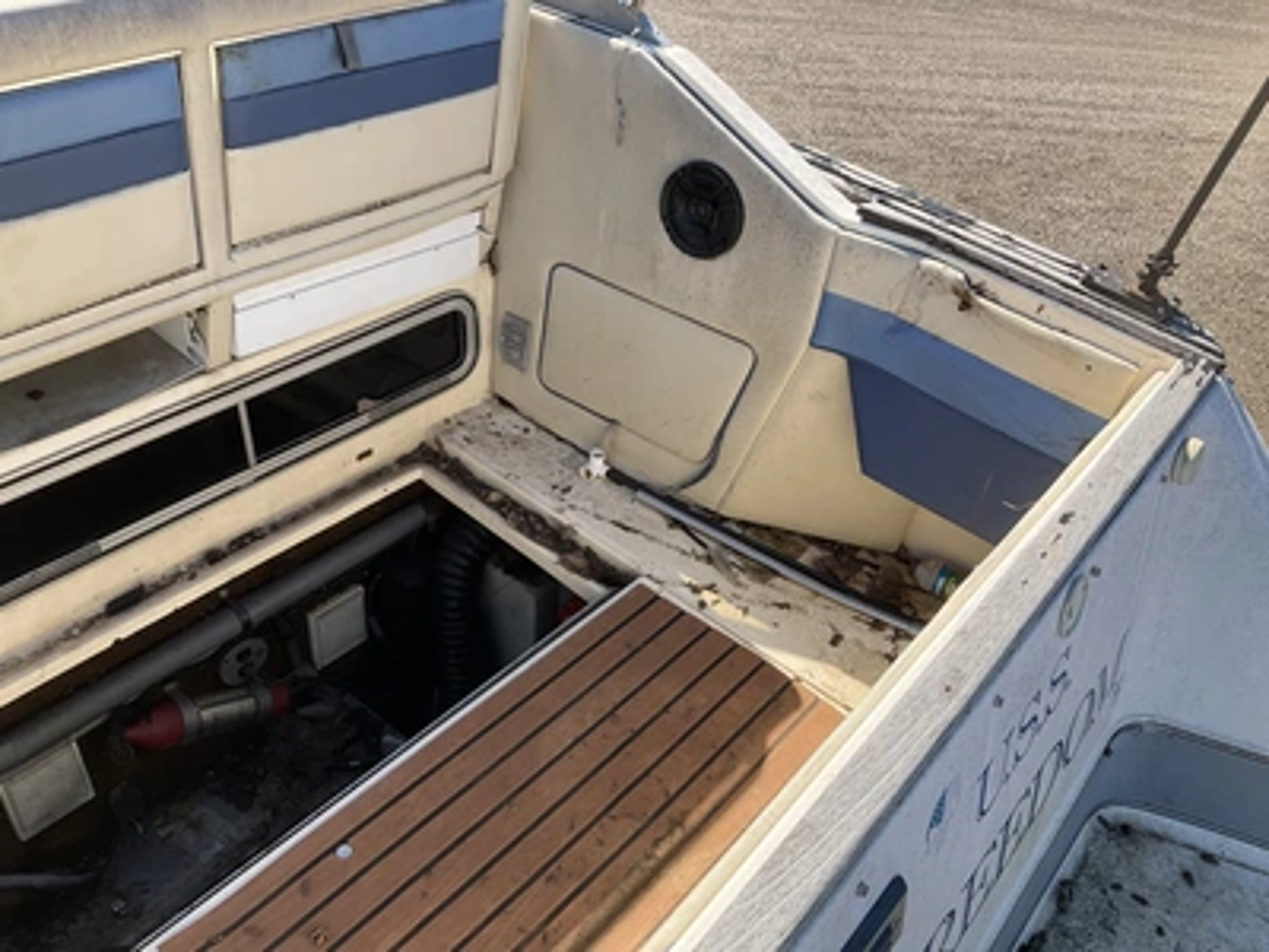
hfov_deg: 61.7
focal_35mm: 29
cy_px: 476
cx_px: 634
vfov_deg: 48.2
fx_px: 1063
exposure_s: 1/829
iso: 25
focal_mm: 3
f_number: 1.8
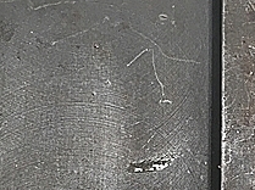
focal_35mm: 89
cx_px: 254
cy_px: 191
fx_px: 654
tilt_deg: -79.5
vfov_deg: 16.2
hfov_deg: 21.3
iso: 50
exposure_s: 1/30
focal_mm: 4.15
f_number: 2.2
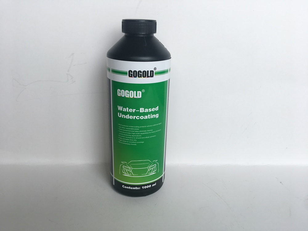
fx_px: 258
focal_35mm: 29
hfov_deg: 61.7
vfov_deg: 48.2
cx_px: 154
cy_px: 116
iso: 25
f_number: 2.2
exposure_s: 1/427
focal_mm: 4.15
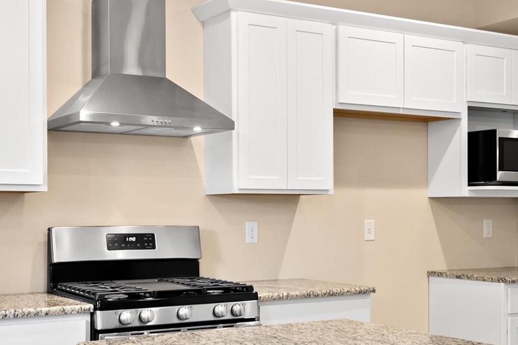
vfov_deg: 22.2
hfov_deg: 32.9
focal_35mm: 61
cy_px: 219
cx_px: 269
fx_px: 878
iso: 640
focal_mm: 18
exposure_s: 1/8
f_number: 9
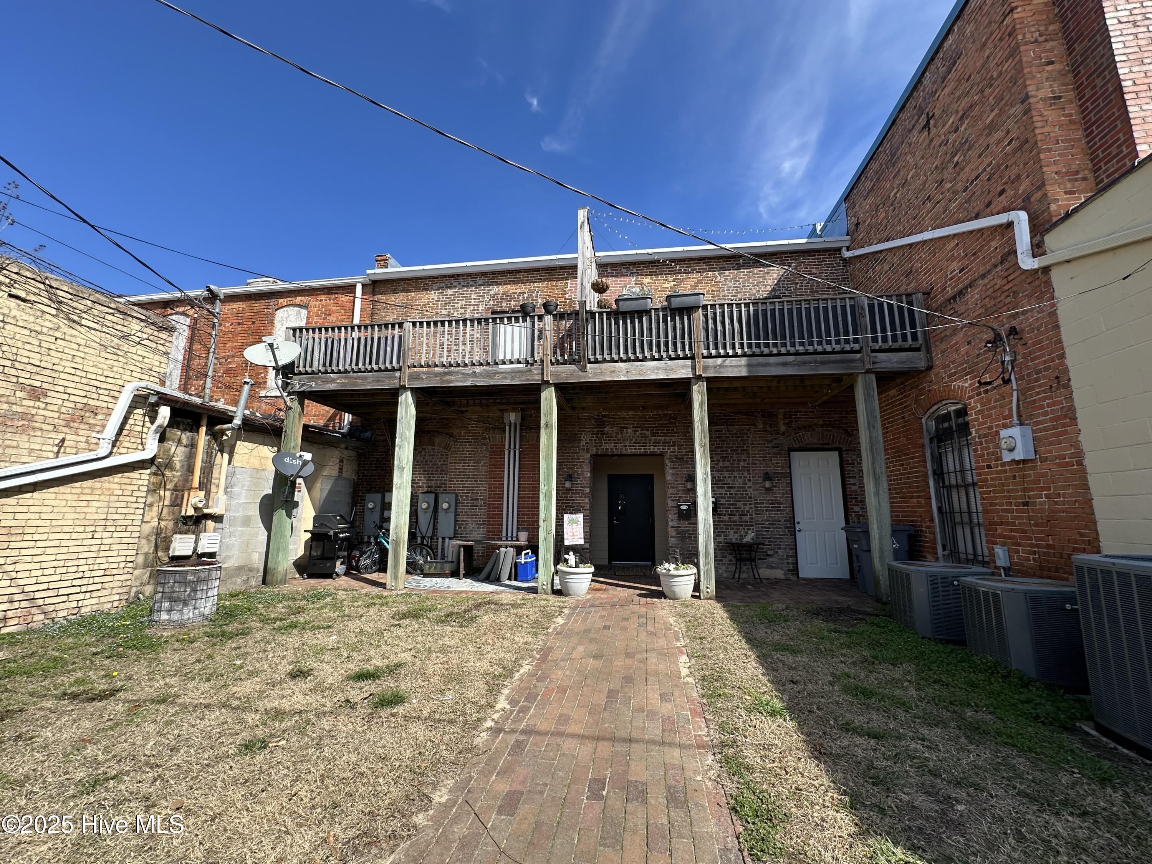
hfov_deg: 102.1
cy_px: 432
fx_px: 466
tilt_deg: +11.8
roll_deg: -1.3
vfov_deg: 85.7
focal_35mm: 14
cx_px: 576
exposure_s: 1/963
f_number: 2.2
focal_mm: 2.22
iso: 40
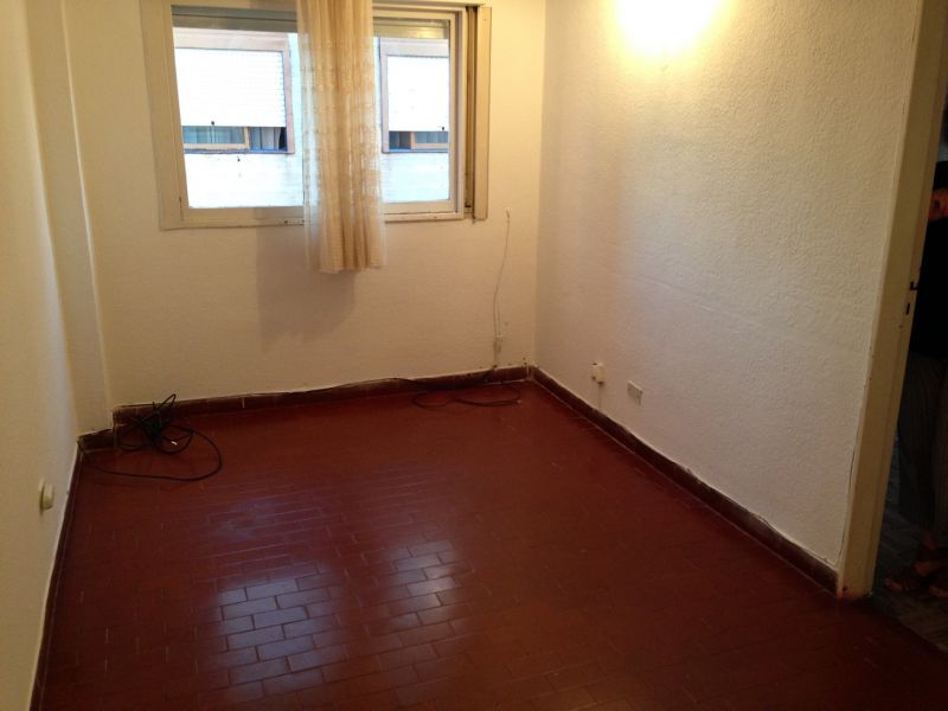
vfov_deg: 42.9
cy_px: 356
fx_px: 904
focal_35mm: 33
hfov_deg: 55.4
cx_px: 474
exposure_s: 1/20
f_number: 2.4
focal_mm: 4.12
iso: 160
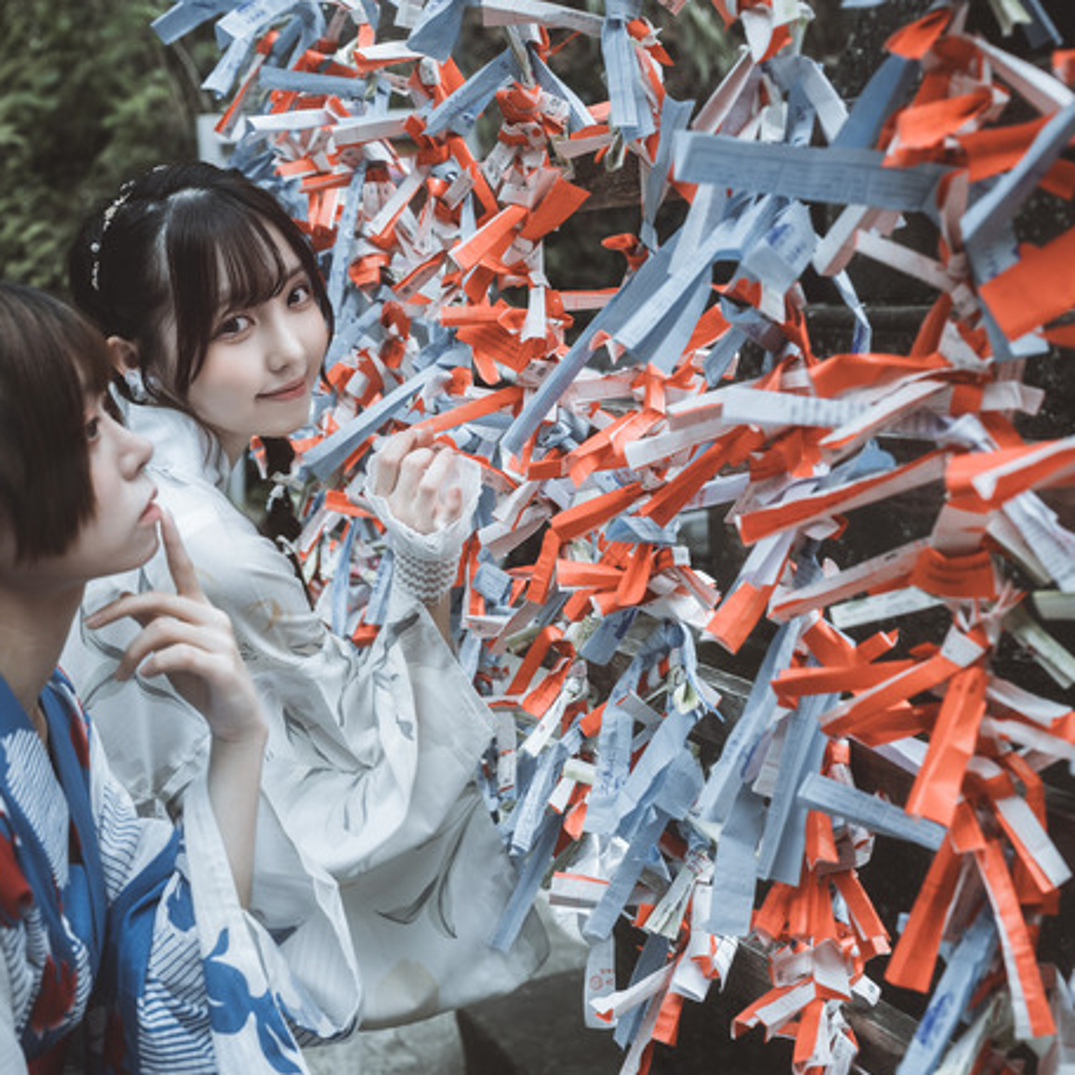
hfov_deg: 35.3
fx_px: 1686
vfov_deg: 35.4
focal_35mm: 48
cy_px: 545
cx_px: 490
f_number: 3.5
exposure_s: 1/200
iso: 125
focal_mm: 33
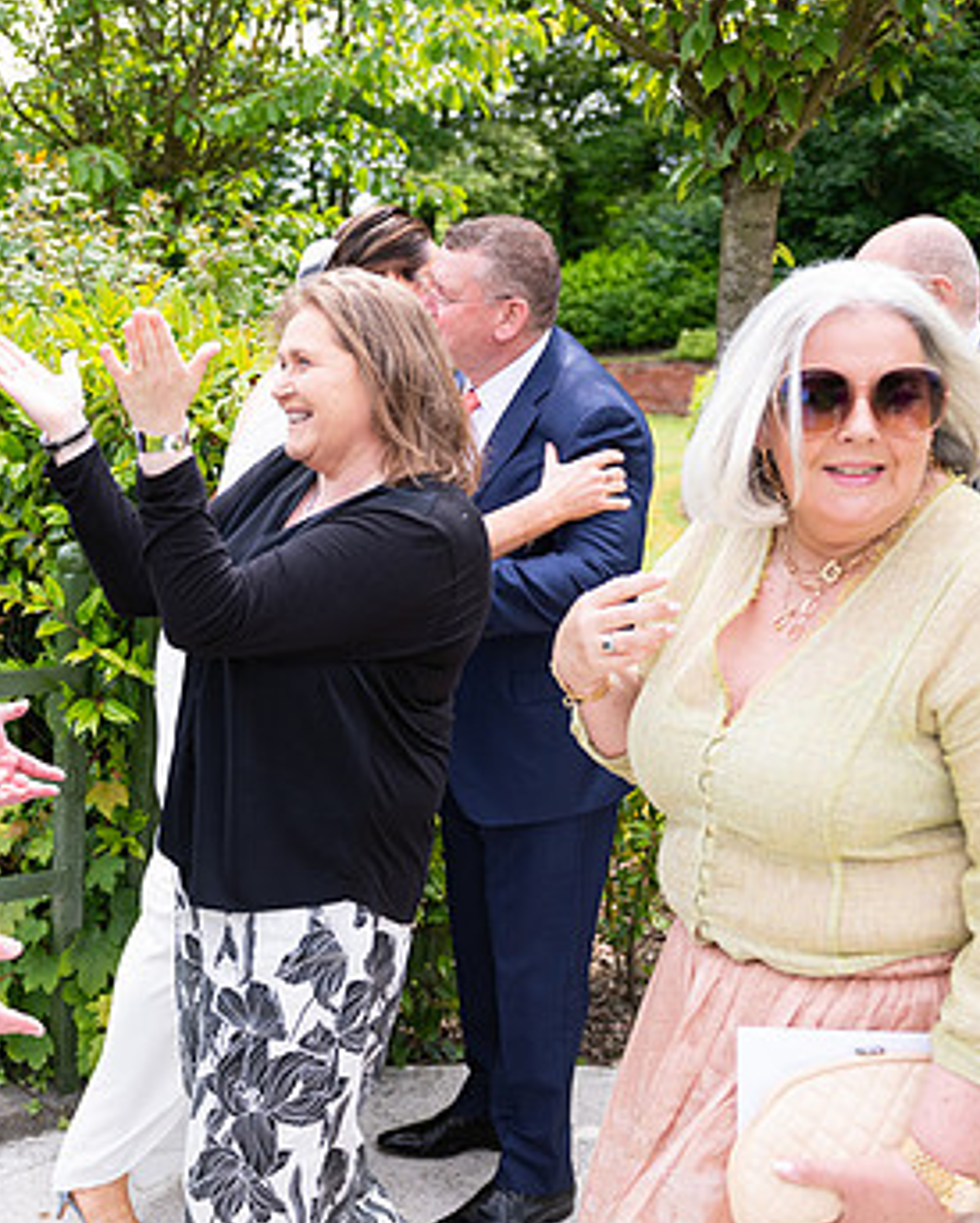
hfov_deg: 32.1
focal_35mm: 46
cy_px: 619
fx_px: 1666
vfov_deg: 40.3
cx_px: 235
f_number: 3.5
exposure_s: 1/1600
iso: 250
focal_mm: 29
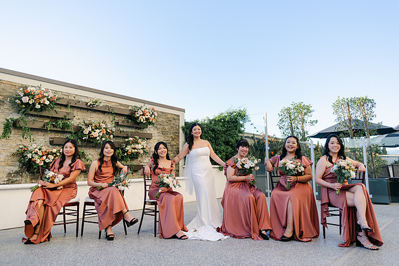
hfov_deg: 62.2
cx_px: 200
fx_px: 331
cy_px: 124
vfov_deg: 43.8
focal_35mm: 30
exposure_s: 1/250
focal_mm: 28
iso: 72
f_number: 2.8
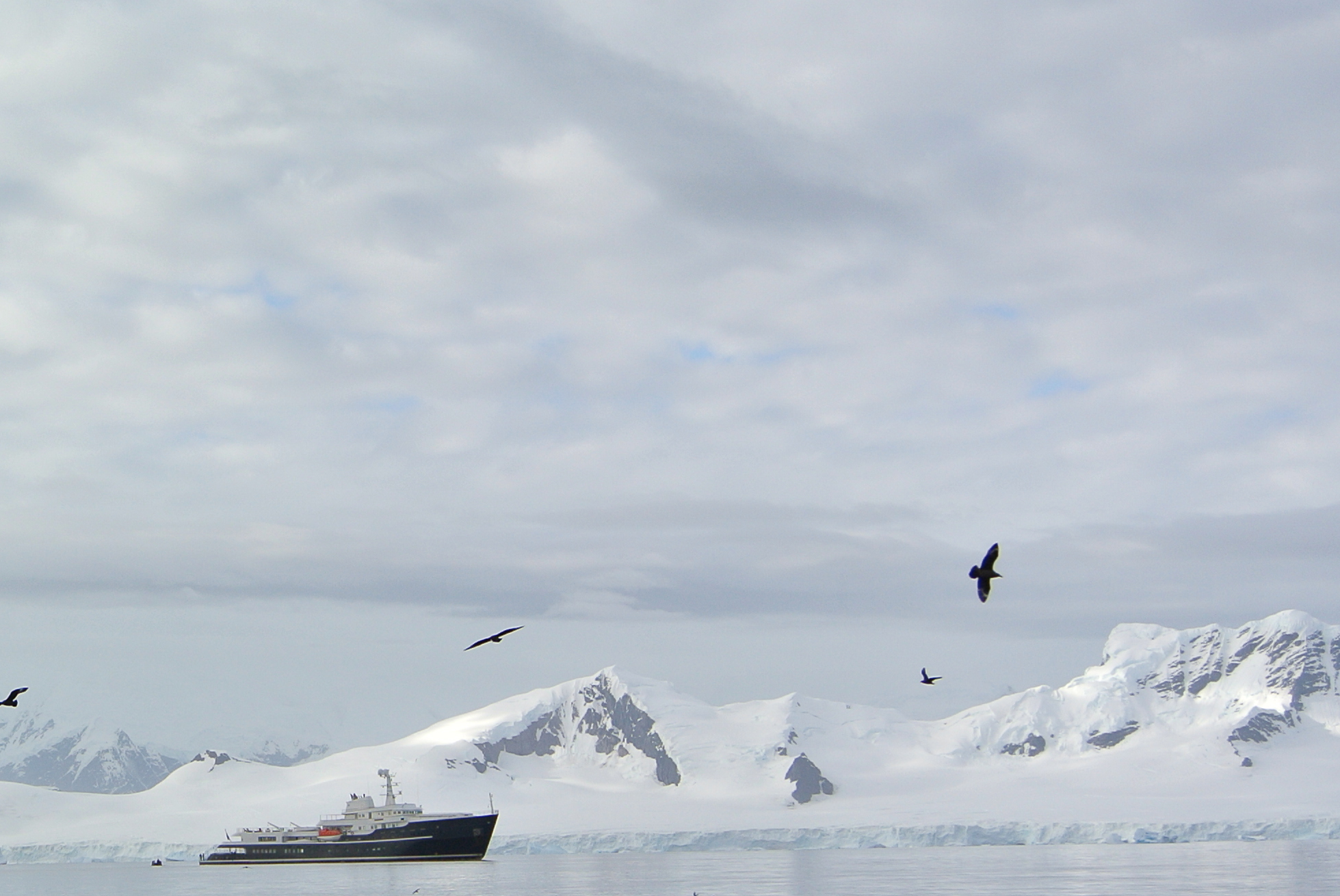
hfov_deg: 23.4
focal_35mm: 85
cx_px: 203
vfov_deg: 15.9
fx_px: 3167
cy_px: 858
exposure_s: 1/640
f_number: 4.5
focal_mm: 16.1
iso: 100
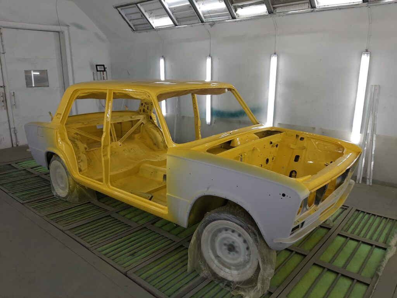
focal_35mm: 26
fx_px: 298
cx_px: 198
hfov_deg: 67.3
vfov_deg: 53.1
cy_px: 149
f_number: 1.7
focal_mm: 3.93
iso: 64
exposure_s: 1/100
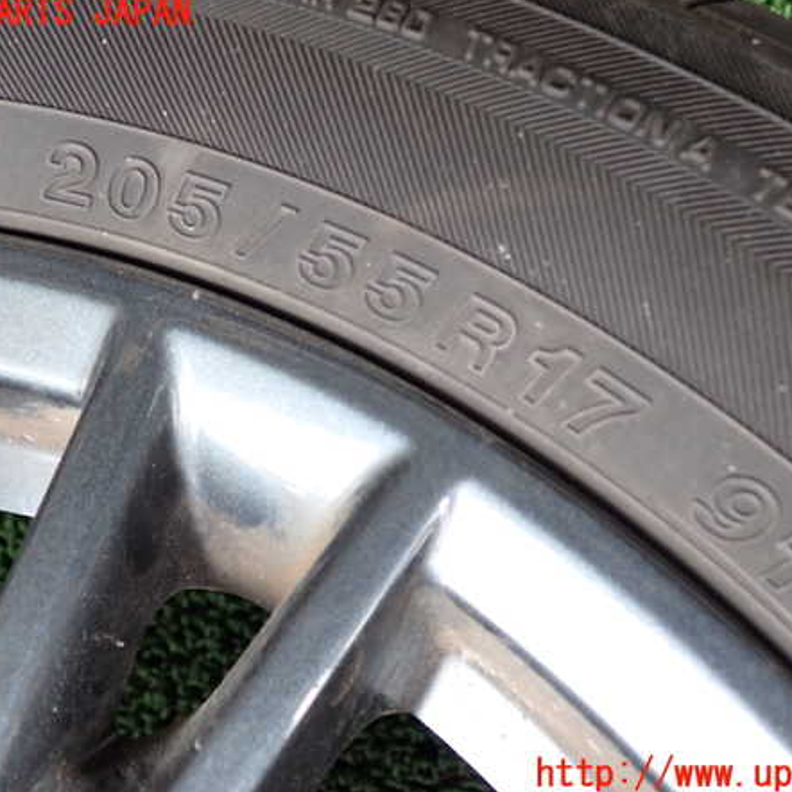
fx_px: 932
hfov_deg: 46.0
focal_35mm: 36
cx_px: 403
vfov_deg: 46.0
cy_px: 394
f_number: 2.3
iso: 200
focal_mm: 5.4
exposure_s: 1/60
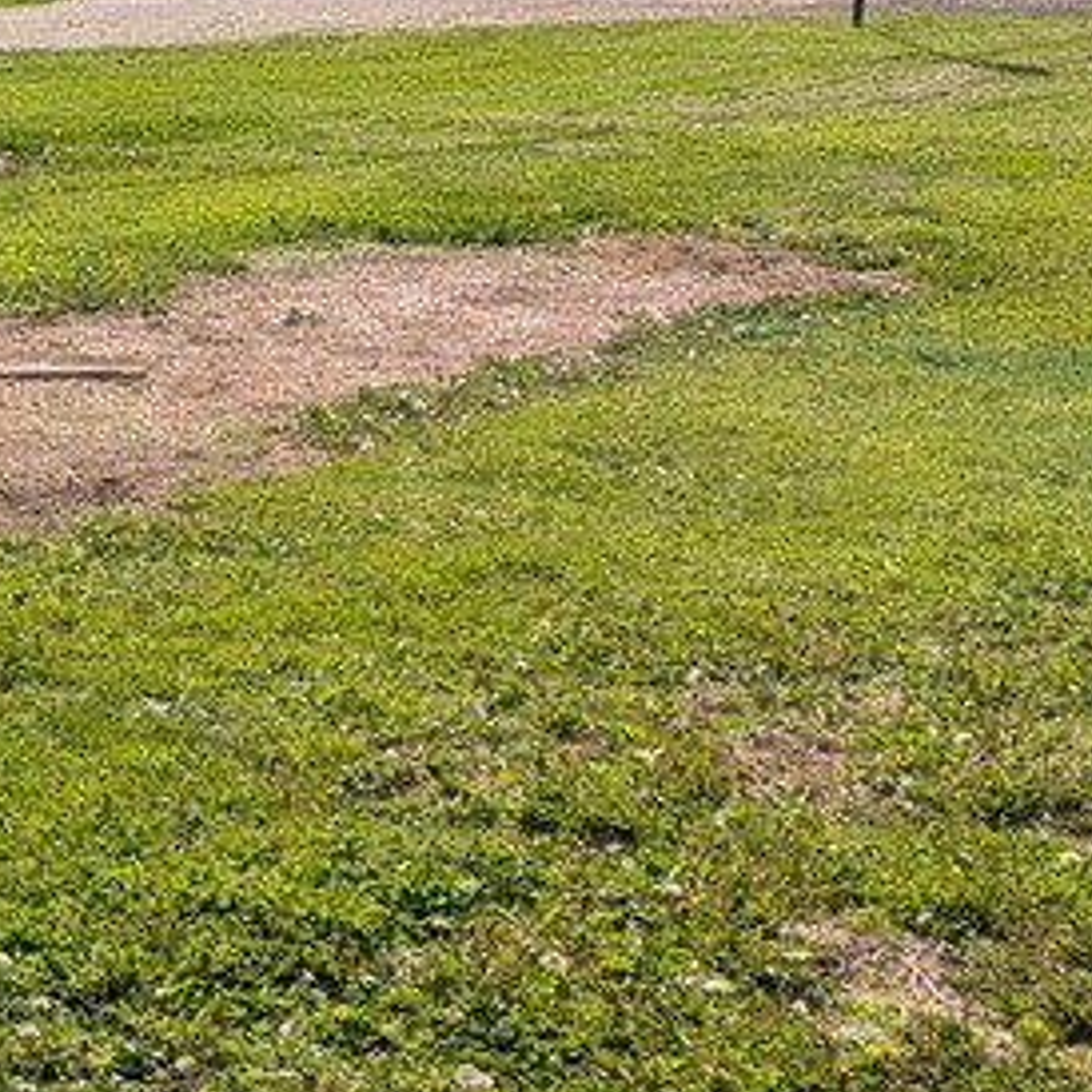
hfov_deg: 18.5
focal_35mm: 79
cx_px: -707
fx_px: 2820
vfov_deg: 21.9
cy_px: 454
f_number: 1.68
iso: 23
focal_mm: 6.9
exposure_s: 1/2445
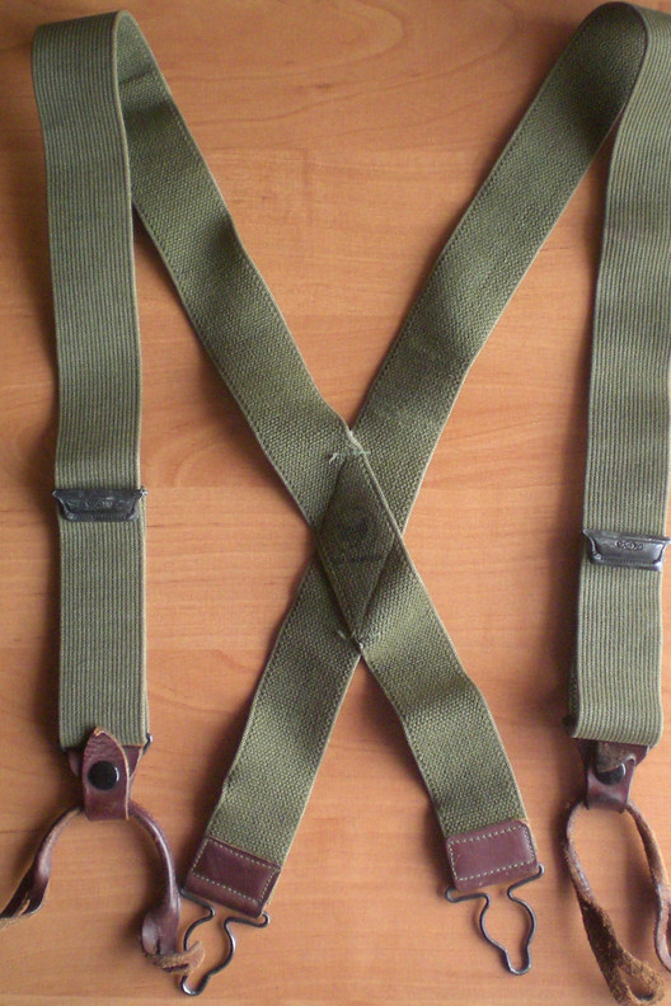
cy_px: 500
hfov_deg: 33.4
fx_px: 1118
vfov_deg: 48.5
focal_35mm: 40
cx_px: 373
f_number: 3.1
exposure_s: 1/60
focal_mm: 6.3
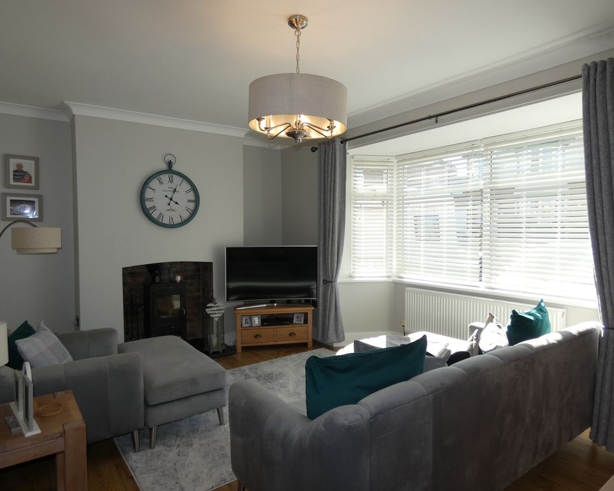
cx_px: 317
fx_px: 382
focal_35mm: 21
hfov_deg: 77.6
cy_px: 246
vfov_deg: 65.5
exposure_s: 1/200
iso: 80
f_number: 2.8
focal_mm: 3.6
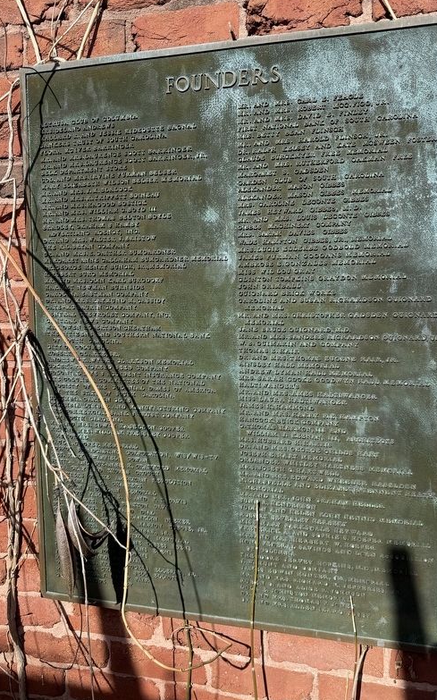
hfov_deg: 47.4
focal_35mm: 26
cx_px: 251
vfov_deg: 70.4
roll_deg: +0.6
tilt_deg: -5.6
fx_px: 496
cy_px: 346
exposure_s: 1/3021
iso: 80
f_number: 1.78
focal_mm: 6.76
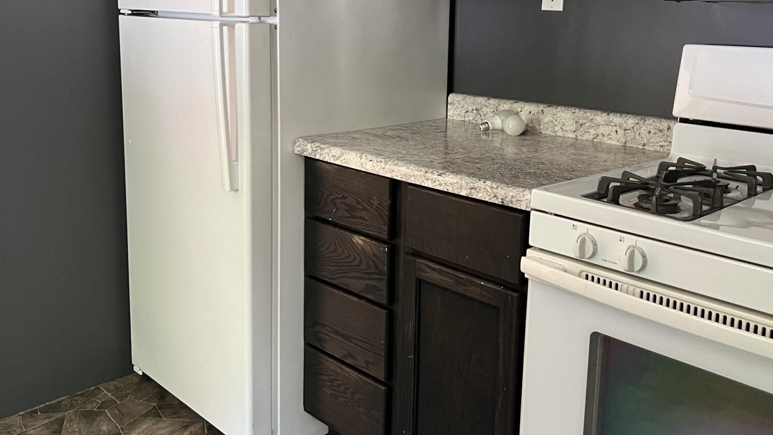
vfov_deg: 30.9
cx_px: 388
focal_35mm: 38
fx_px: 779
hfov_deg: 52.8
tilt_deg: -9.7
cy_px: 131
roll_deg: -1.6
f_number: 1.5
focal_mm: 5.7
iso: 500
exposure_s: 1/60
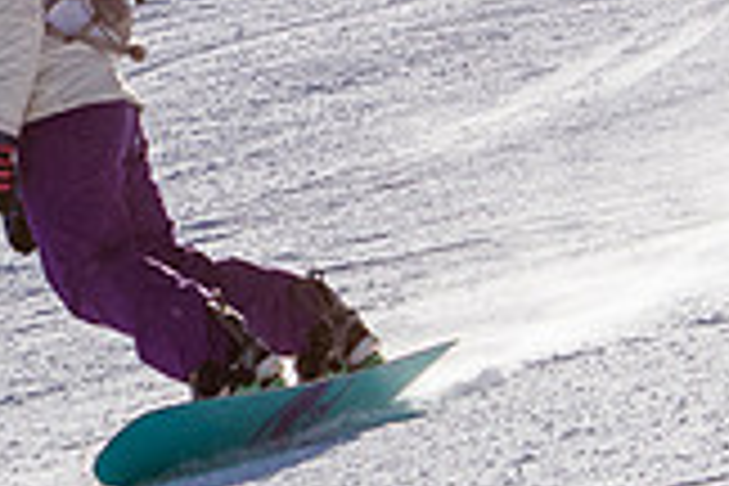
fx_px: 6986
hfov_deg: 6.0
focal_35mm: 345
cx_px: -9
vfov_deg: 4.0
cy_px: 156
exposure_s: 1/1000
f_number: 8
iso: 160
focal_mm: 50
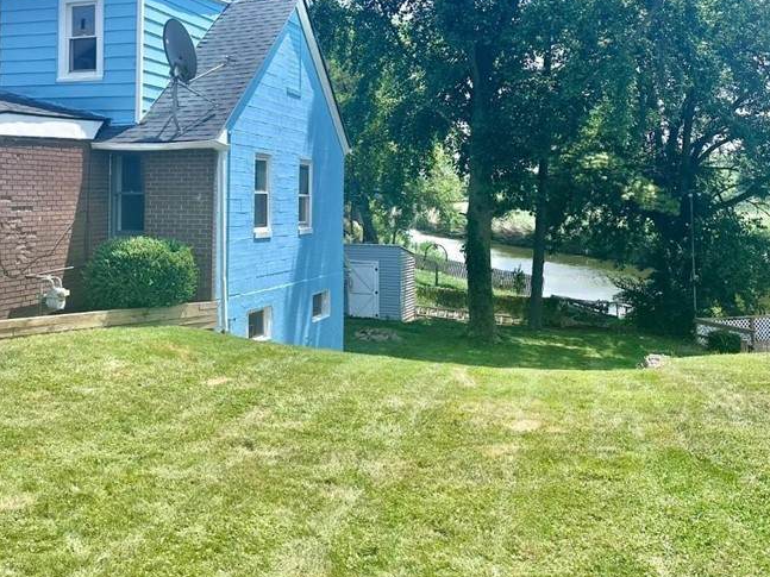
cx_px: 245
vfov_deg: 37.1
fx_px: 845
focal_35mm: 38
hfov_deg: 48.0
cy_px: 174
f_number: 1.78
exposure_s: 1/3597
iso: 80
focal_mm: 6.86
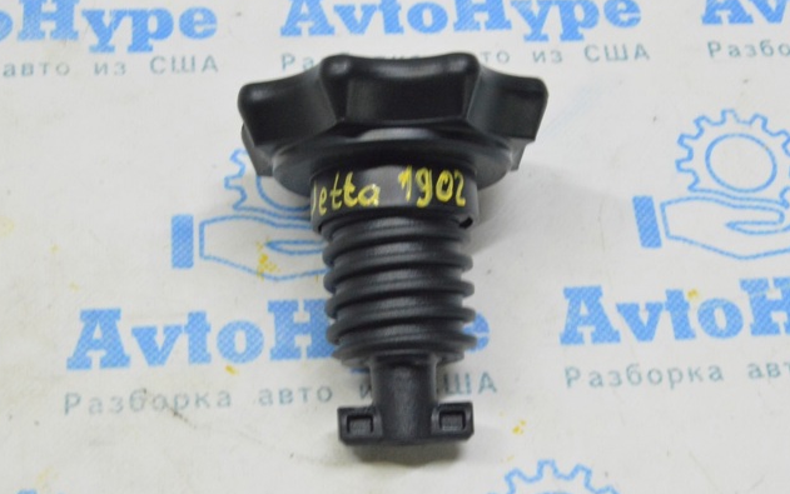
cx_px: 394
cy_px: 262
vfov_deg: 20.0
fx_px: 1400
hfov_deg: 31.5
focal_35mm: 65
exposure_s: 1/20
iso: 6400
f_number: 20
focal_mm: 42
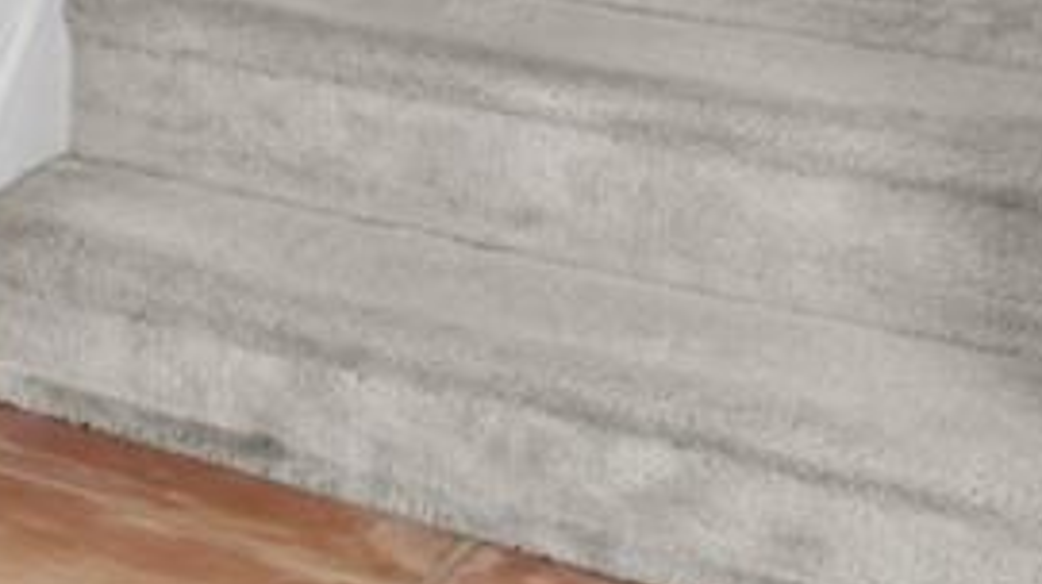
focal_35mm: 99
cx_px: -1761
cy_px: -849
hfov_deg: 12.9
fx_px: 2733
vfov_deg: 10.4
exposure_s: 1/5
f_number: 9
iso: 250
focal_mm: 16
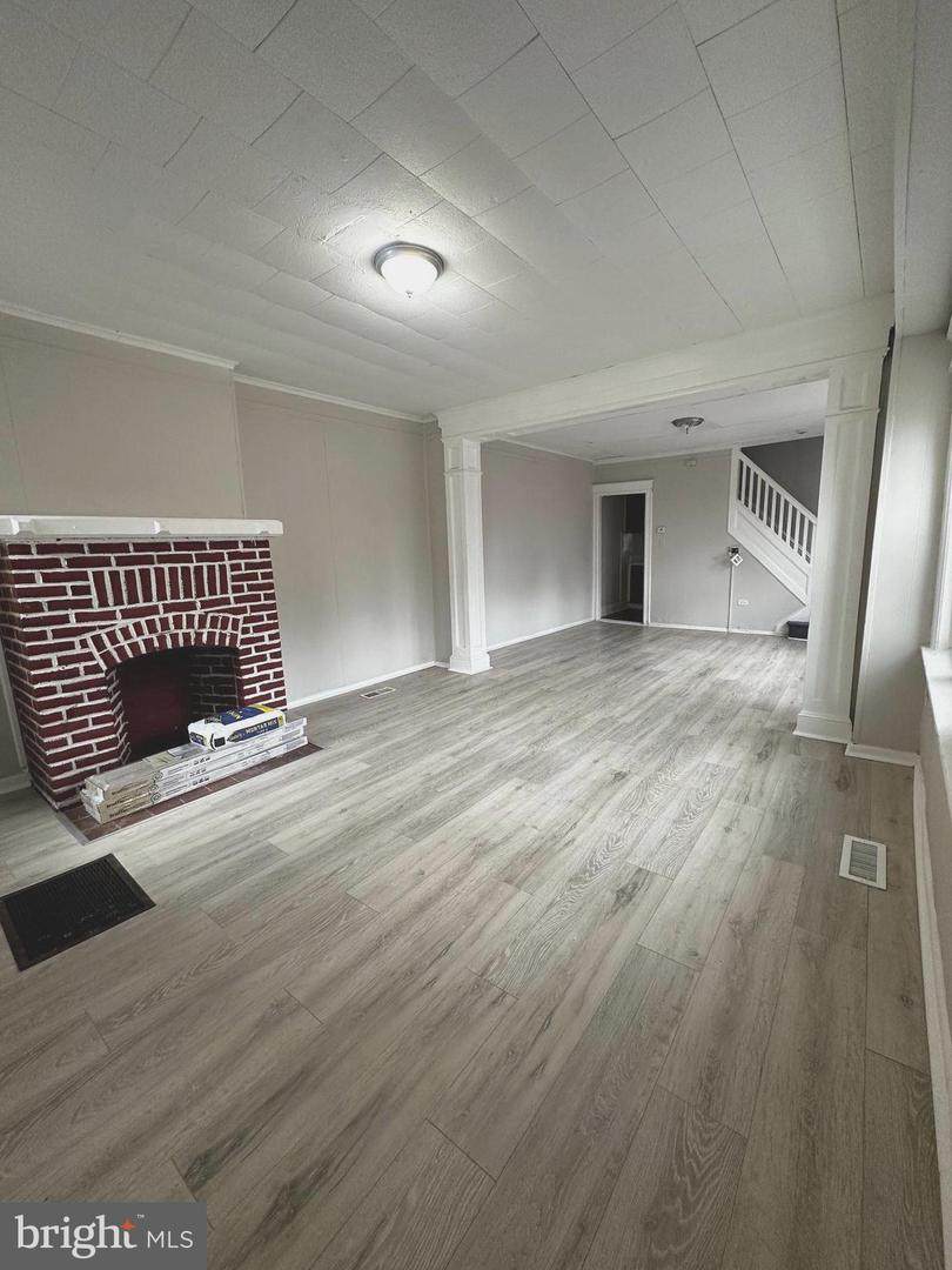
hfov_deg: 85.7
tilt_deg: -9.8
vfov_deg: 102.1
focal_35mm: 14
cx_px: 476
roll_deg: +1.6
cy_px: 635
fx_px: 513
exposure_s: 1/120
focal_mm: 2.22
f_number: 2.2
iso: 250
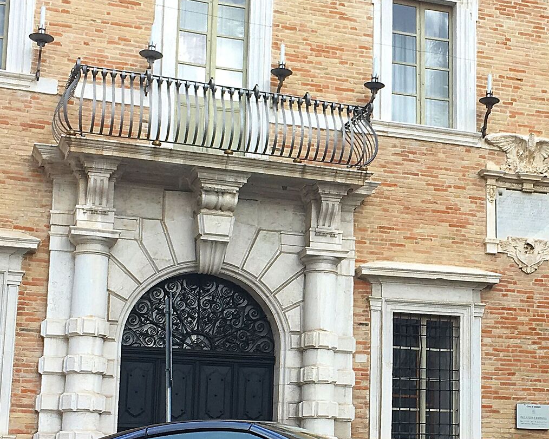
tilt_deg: +9.3
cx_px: 459
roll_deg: -0.2
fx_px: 1089
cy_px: 281
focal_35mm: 67
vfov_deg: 22.7
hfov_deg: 27.6
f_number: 2.2
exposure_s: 1/136
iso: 25
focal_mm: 4.15
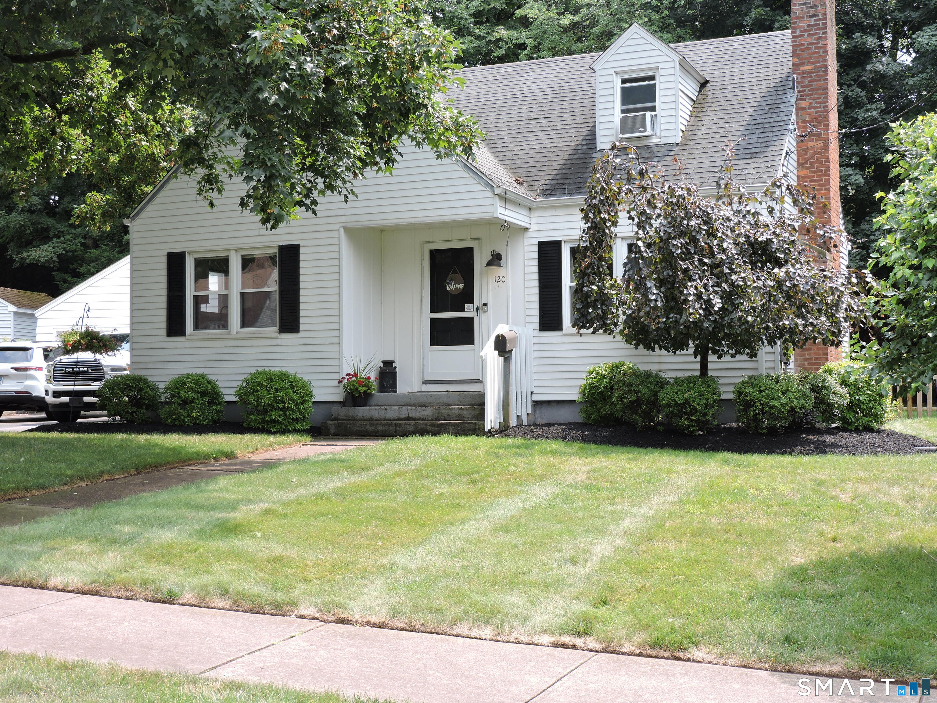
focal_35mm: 47
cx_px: 468
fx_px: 1272
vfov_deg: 30.9
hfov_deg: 40.4
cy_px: 352
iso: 100
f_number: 3.5
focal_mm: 8.4
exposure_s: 1/200
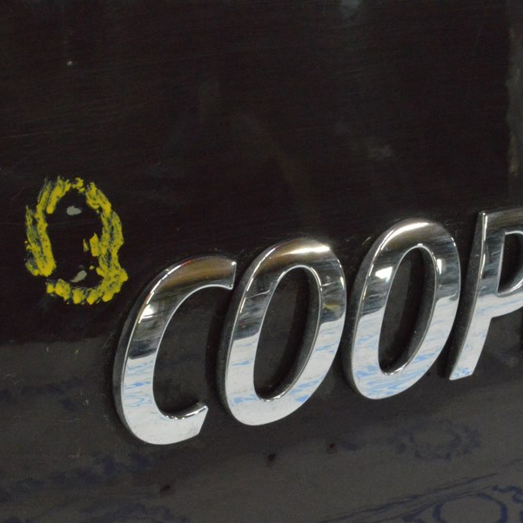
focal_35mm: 98
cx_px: 359
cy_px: 295
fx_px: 1670
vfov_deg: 17.8
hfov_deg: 17.7
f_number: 20
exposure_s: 1/20
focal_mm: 45
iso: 6400
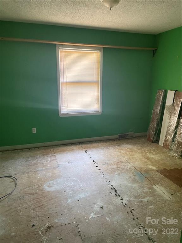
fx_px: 182
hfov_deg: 53.1
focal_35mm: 26
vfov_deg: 67.3
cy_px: 122
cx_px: 91
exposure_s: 1/40
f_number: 1.6
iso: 500
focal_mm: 4.2
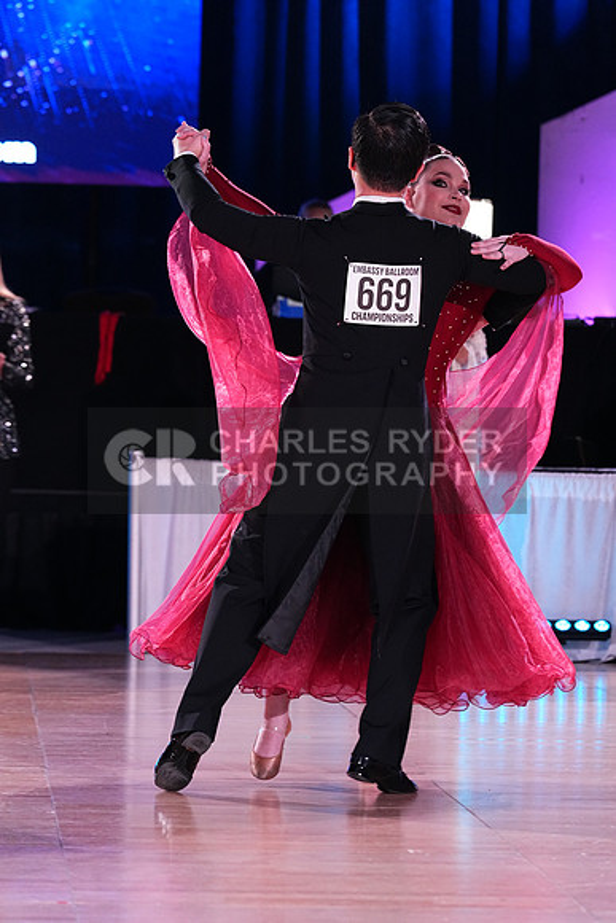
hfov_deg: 8.5
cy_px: 462
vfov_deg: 12.8
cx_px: 308
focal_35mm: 161
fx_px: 4130
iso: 4000
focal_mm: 161
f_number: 5
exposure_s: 1/250
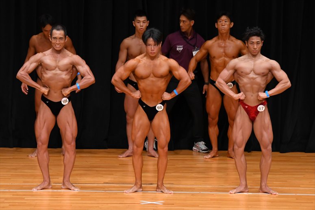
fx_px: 2230
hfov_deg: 8.1
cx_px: 158
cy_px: 105
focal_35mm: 255
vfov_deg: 5.4
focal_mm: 170
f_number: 5.6
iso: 3200
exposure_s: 1/400
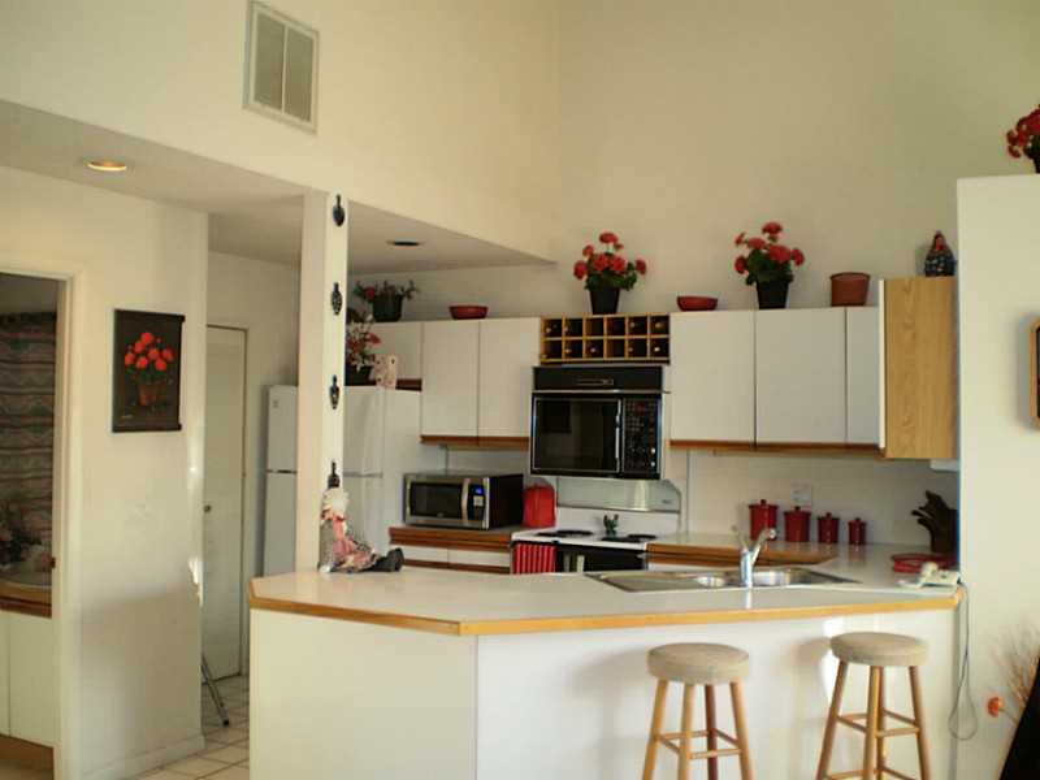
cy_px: 390
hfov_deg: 51.4
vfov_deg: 39.7
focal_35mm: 36
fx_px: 1082
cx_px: 520
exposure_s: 1/30
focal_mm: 6.3
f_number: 3.1
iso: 125
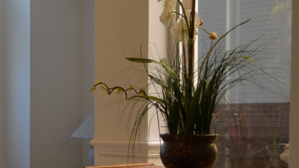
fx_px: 793
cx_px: -13
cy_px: 153
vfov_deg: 12.0
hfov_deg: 20.5
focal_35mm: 100
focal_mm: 20
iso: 110
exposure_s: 1/30
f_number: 3.5
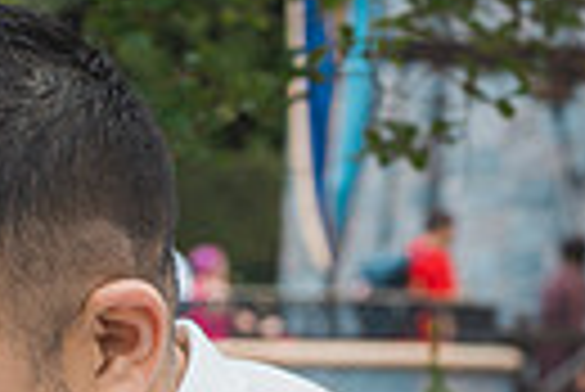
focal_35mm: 223
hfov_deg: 9.2
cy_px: 692
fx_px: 3628
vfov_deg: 6.1
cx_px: 9
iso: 250
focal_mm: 50
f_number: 4.5
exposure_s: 1/160
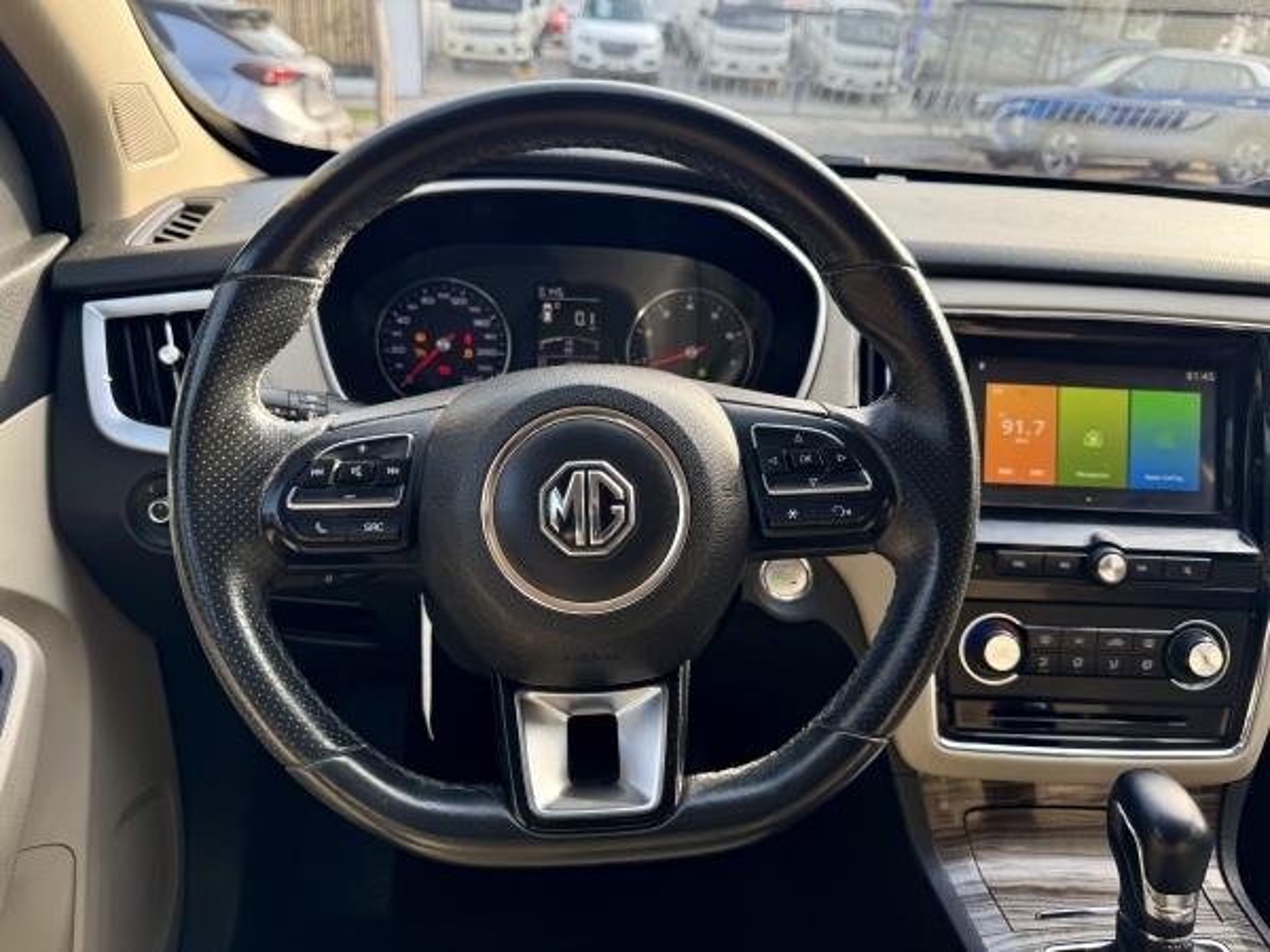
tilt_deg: -25.7
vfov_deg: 56.8
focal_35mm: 24
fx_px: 881
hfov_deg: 71.6
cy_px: 476
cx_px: 635
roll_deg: -4.1
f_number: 1.78
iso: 64
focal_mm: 6.76
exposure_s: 1/220
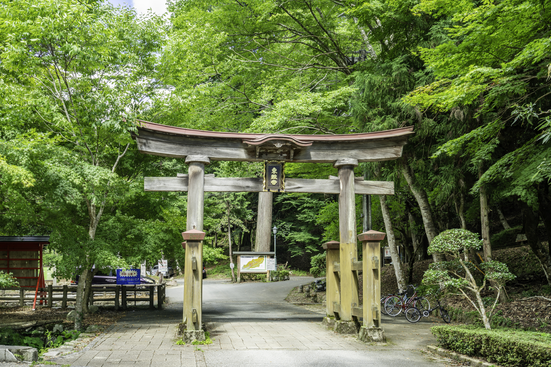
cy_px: 184
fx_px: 536
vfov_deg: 37.9
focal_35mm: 35
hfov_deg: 54.4
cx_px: 276
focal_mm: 35
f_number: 5.6
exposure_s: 1/80
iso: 160
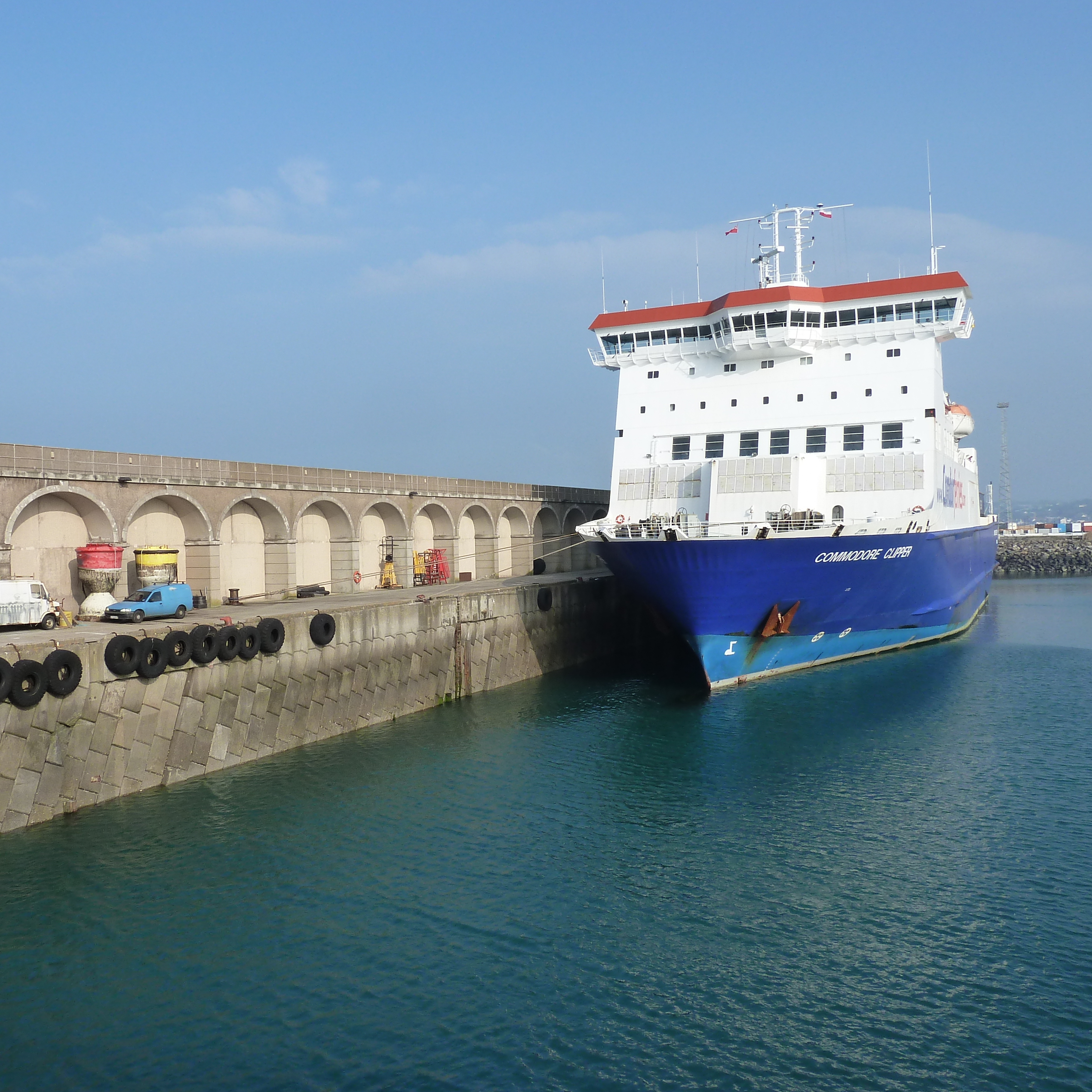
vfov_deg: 54.0
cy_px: 546
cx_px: 445
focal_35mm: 30
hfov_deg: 53.7
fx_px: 1071
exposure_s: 1/400
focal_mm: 4.1
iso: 125
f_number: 4.5
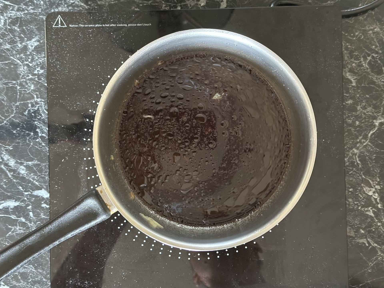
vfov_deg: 30.3
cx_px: 192
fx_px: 532
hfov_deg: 39.7
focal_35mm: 48
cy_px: 144
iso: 640
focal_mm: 6.86
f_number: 1.78
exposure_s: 1/30
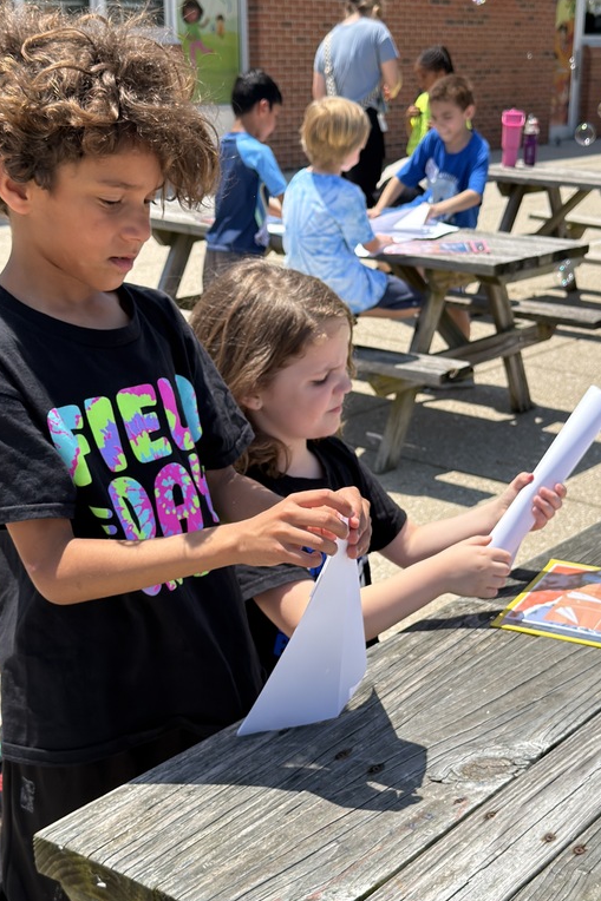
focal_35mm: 53
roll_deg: -0.6
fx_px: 1328
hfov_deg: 25.5
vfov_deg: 37.4
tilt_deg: -19.9
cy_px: 540
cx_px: 364
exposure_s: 1/4545
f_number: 1.78
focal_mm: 6.76
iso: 100
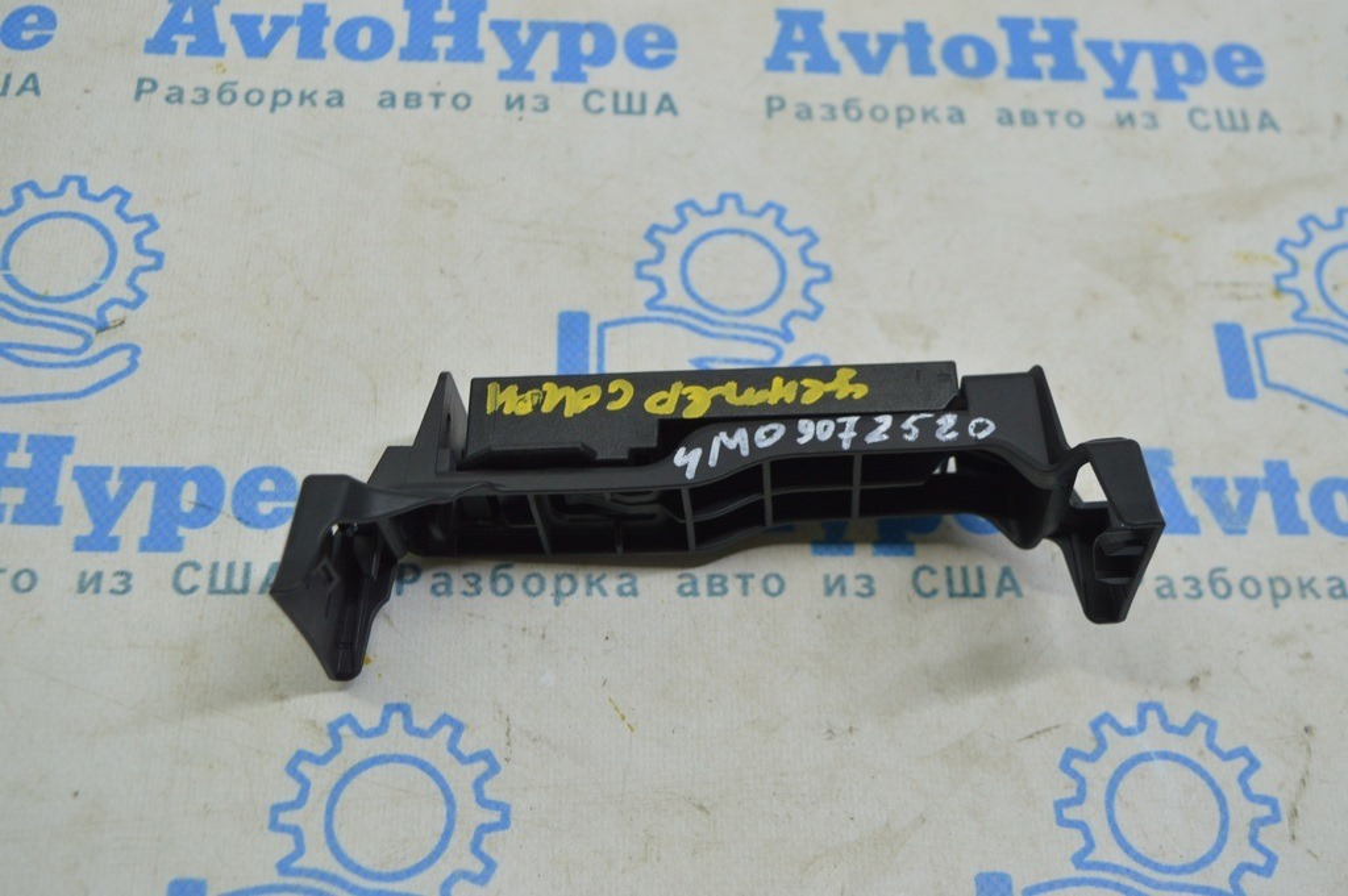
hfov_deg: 45.0
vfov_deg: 30.8
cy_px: 448
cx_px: 674
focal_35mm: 44
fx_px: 1627
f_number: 5.6
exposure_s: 1/40
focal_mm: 29
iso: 400
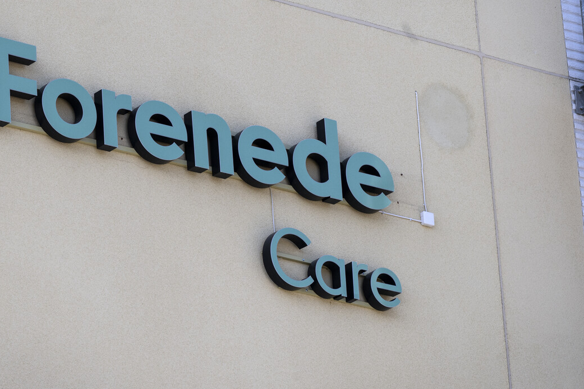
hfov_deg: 8.4
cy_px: 149
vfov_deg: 5.6
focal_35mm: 246
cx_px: 167
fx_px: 3990
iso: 280
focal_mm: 160
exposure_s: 1/640
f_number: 8
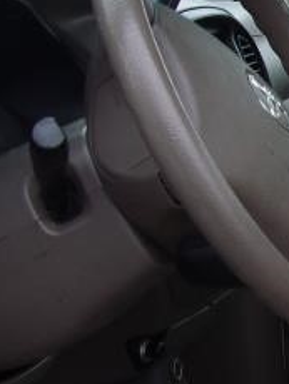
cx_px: 608
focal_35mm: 125
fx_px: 1389
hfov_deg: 10.7
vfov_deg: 15.6
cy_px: 336
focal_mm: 6.3
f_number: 3.1
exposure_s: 1/40
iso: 80
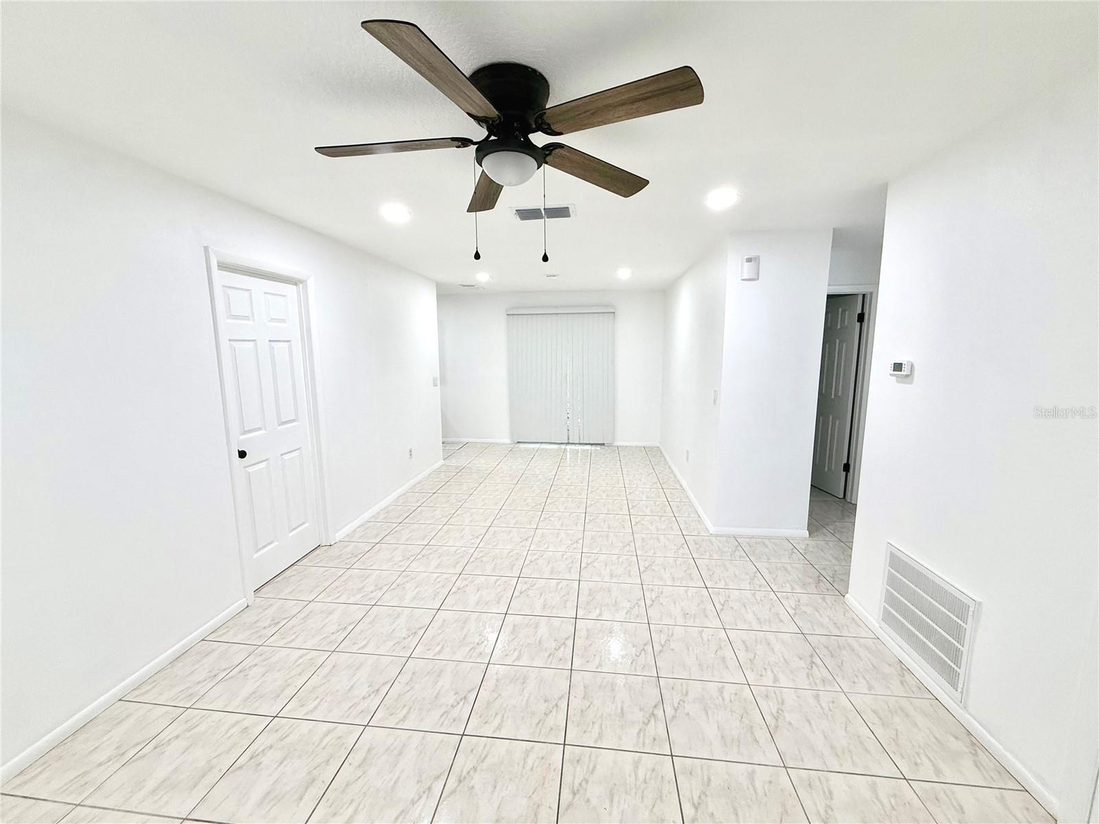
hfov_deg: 102.1
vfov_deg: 85.7
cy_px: 412
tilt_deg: -8.3
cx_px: 550
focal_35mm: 14
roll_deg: +0.1
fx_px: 444
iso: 160
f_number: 2.2
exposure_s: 1/120
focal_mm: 2.22
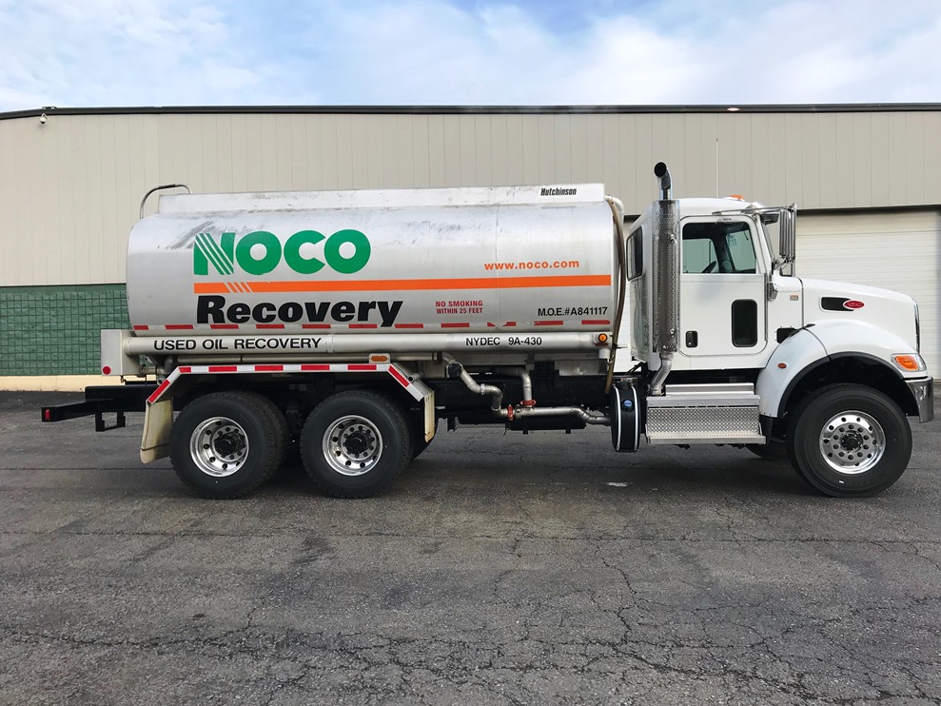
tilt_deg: -1.2
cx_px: 484
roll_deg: +0.6
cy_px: 363
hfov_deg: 61.6
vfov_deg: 48.2
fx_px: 788
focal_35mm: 29
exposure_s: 1/1227
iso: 20
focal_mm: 3.99
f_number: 1.8
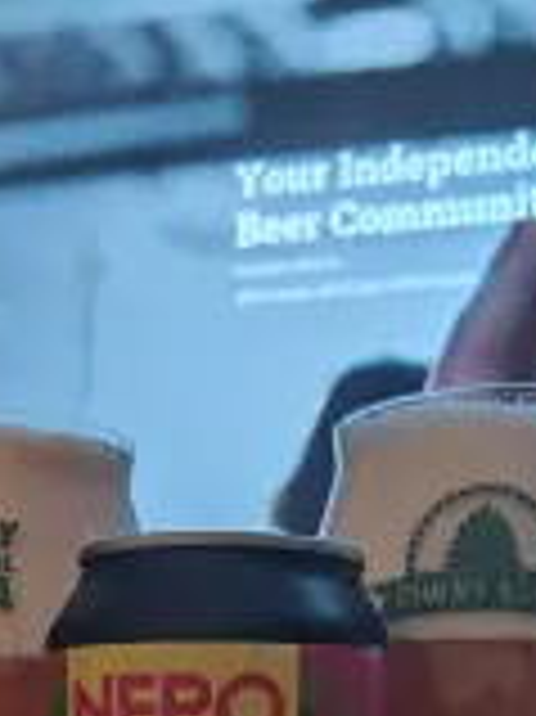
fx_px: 1199
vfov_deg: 29.9
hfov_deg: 25.1
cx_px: 198
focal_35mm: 58
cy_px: 788
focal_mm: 5.56
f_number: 1.88
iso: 531
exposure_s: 1/12
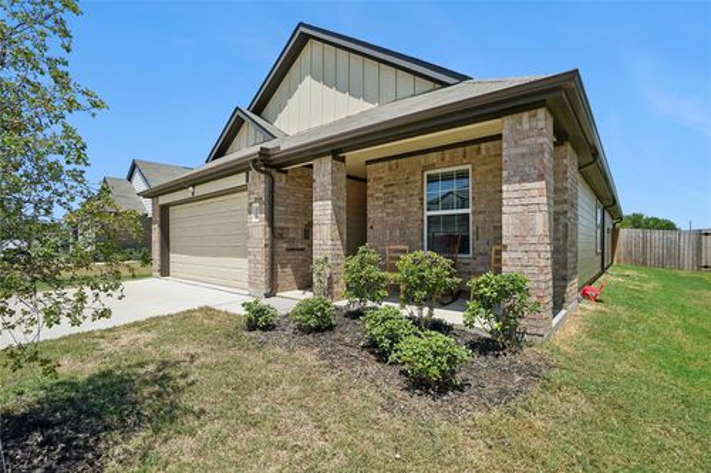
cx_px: 356
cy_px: 236
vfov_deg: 73.7
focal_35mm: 16
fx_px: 316
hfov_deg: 96.8
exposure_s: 1/320
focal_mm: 16
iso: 100
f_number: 8
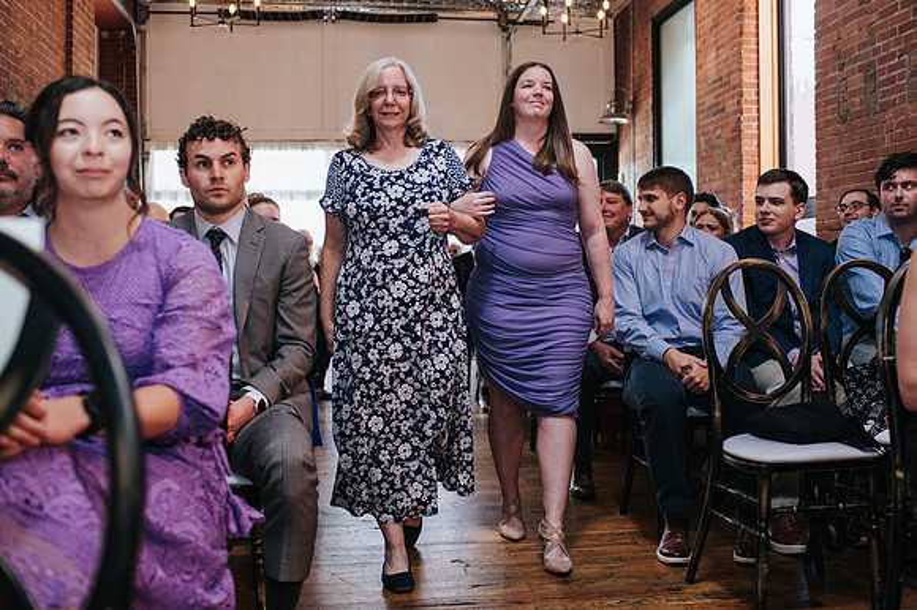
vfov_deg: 34.7
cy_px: 283
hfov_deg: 50.3
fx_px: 976
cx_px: 491
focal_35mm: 38
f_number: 3.2
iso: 800
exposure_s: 1/200
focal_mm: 35
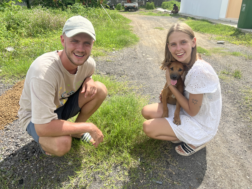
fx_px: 189
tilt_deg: -25.4
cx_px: 126
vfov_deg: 53.1
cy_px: 94
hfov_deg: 67.3
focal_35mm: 26
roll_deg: +0.0
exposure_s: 1/2695
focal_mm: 5.7
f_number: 1.5
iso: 50
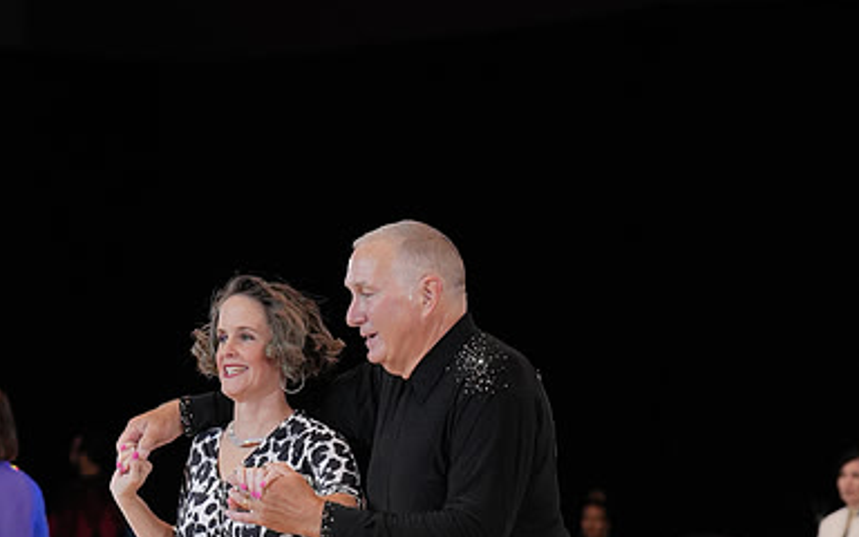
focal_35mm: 194
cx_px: 431
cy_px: 640
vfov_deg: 6.7
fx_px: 4542
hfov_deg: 10.8
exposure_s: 1/500
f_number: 3.5
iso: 1600
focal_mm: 84
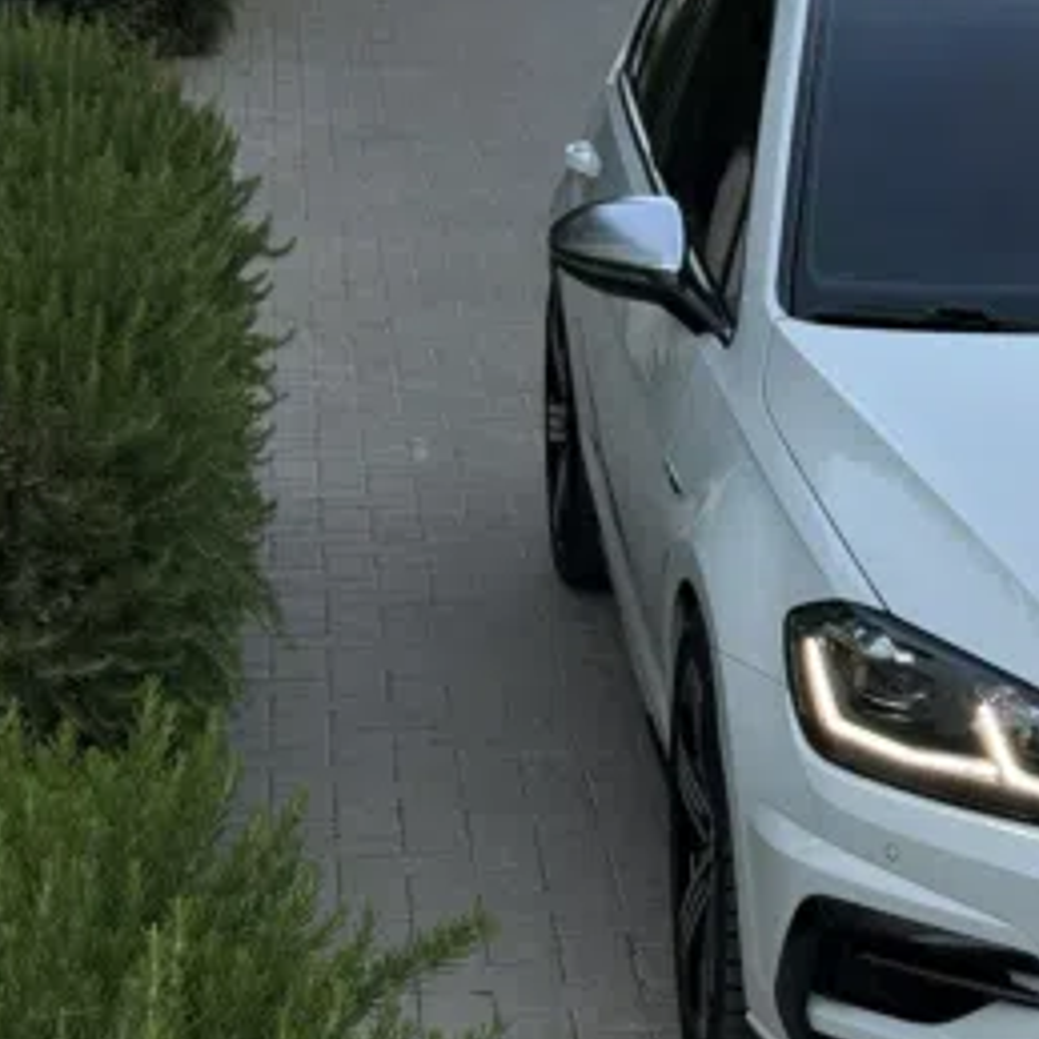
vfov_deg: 16.5
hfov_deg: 16.0
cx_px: 1207
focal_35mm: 105
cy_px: 734
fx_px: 3566
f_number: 1.78
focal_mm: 6.76
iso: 64
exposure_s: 1/460
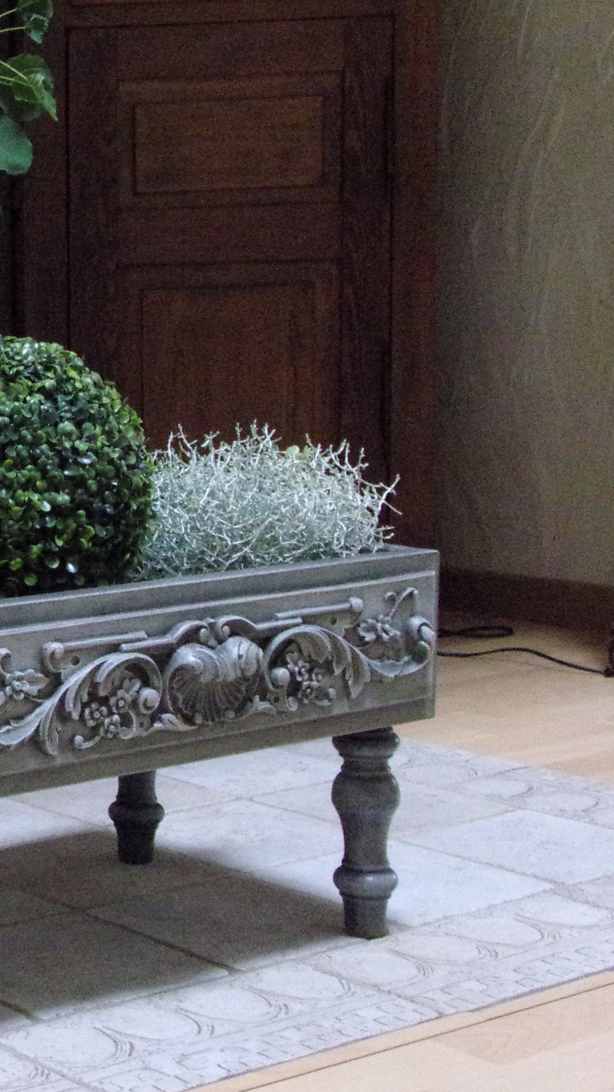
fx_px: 1824
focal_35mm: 63
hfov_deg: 17.4
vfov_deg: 33.3
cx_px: -280
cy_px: 560
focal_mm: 5.9
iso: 800
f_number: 3.7
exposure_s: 1/10
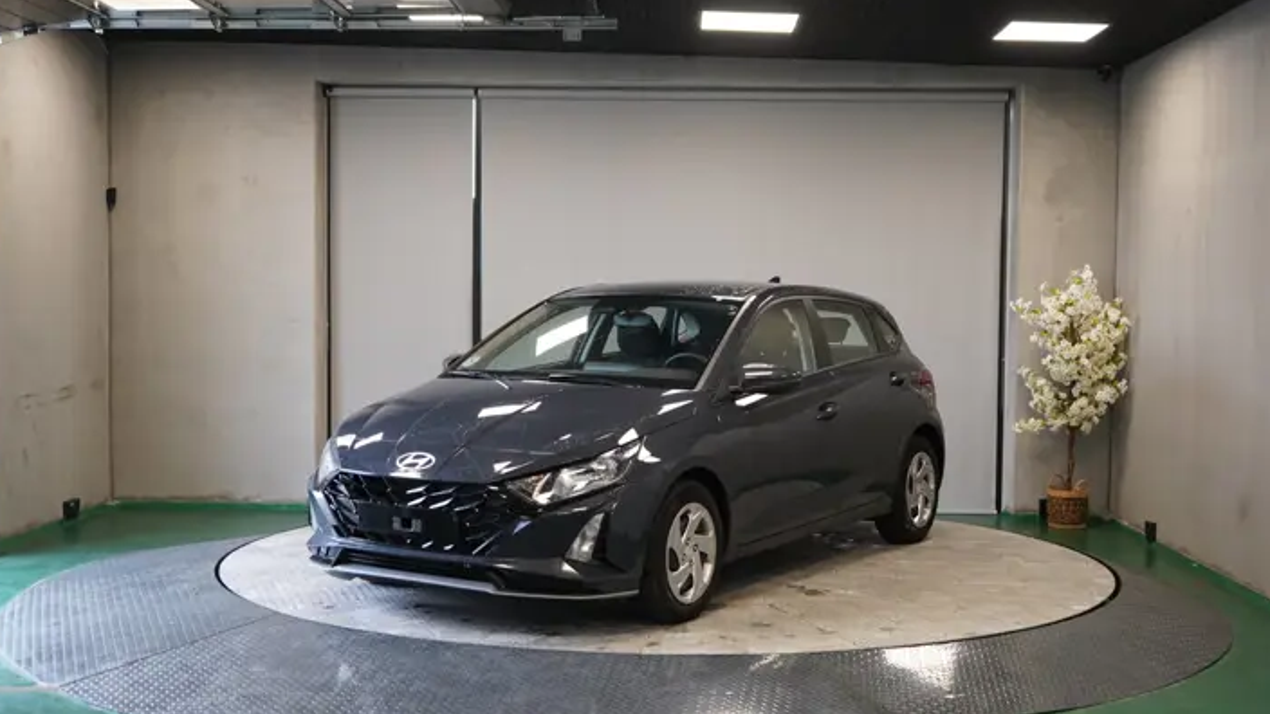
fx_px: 1515
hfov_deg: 45.5
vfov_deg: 26.5
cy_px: 371
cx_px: 637
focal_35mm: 45
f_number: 4.5
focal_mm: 42
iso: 2000
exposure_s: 1/160
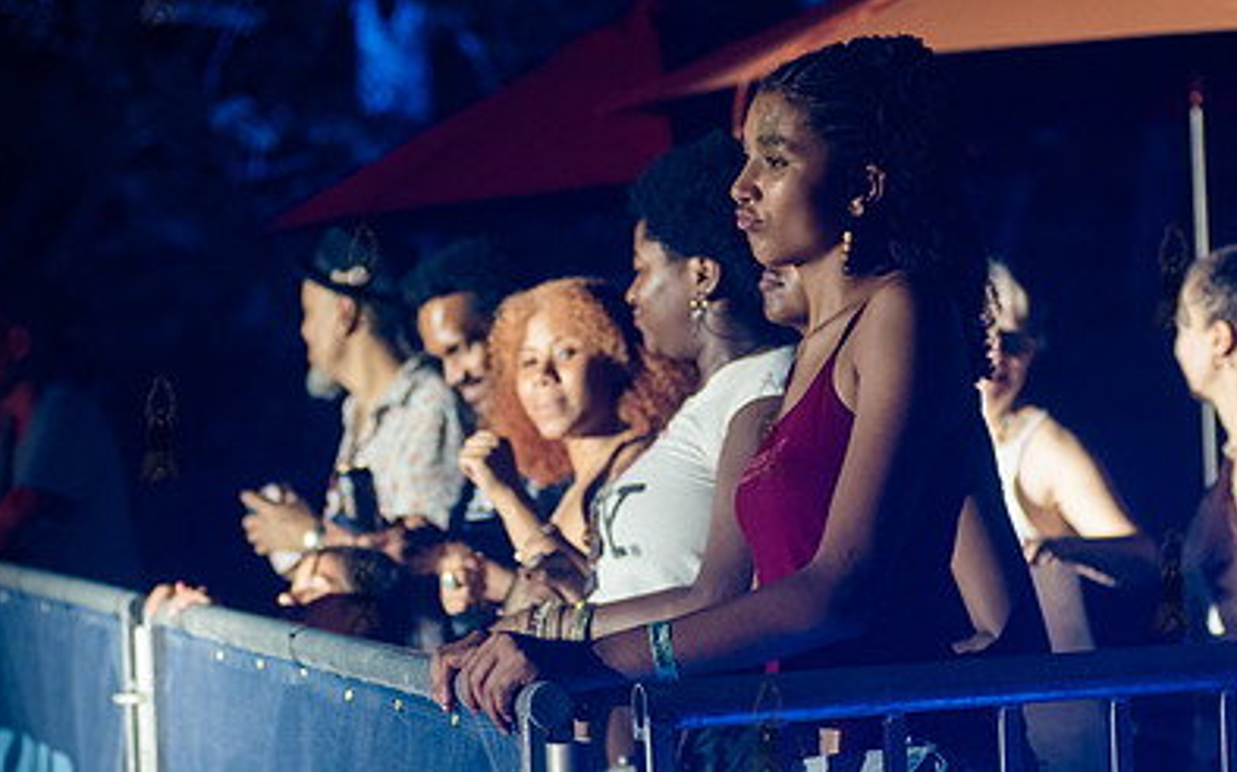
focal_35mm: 120
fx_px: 4044
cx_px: 766
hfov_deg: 17.4
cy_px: 425
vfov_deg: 10.9
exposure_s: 1/250
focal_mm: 80
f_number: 3.2
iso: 4000
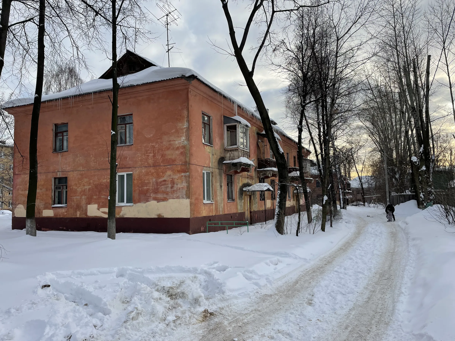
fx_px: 342
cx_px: 228
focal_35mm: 26
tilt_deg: +5.6
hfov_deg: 67.3
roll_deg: +1.6
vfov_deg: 53.1
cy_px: 170
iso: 32
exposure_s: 1/1949
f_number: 1.6
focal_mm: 4.2
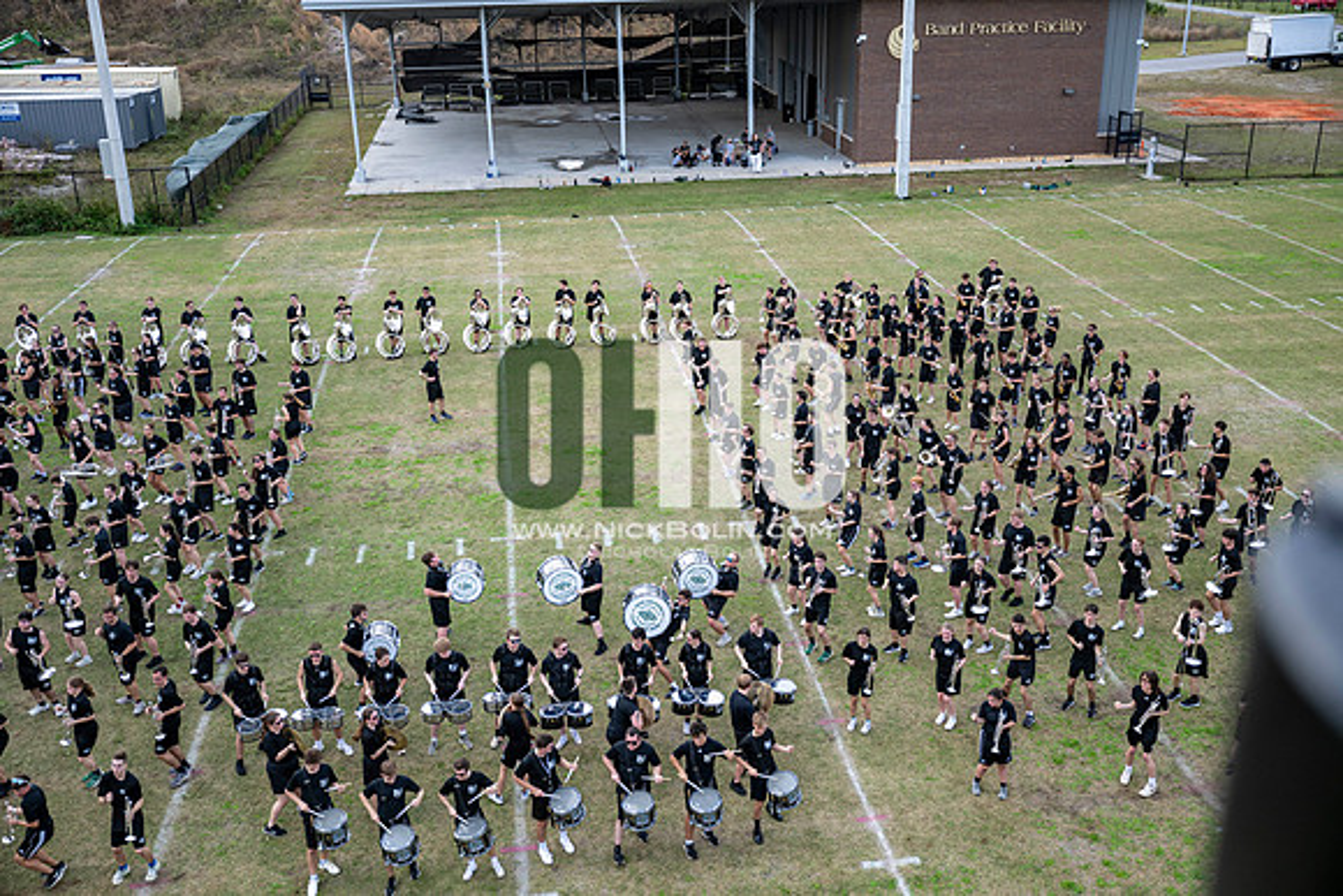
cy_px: 448
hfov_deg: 53.1
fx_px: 1343
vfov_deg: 36.9
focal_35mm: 36
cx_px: 672
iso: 250
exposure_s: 1/1250
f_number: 2.8
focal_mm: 36
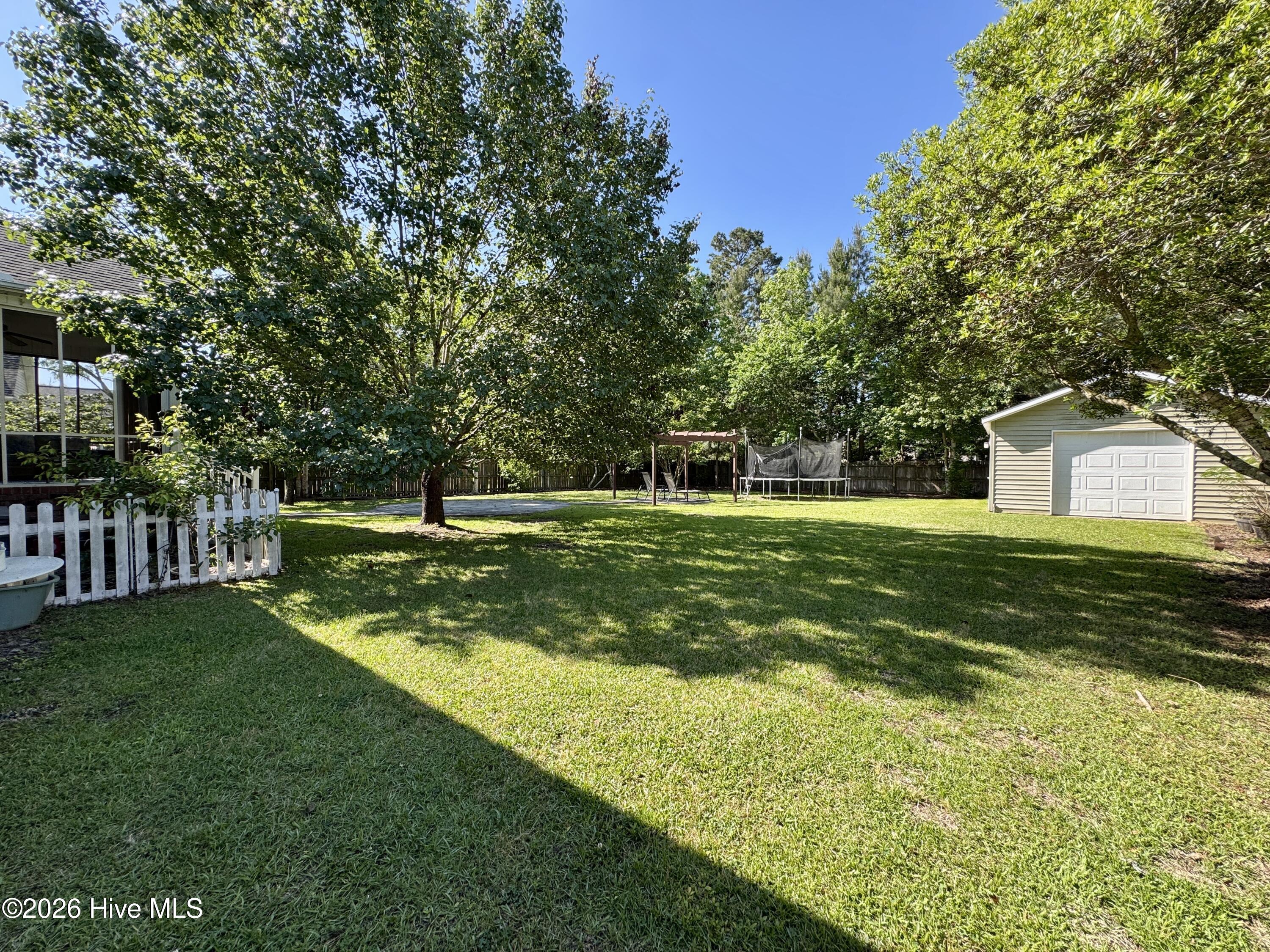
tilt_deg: -2.5
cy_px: 476
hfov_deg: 102.1
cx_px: 635
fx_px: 514
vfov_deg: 85.7
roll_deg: -0.2
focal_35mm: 14
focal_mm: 2.22
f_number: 2.2
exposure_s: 1/266
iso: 40
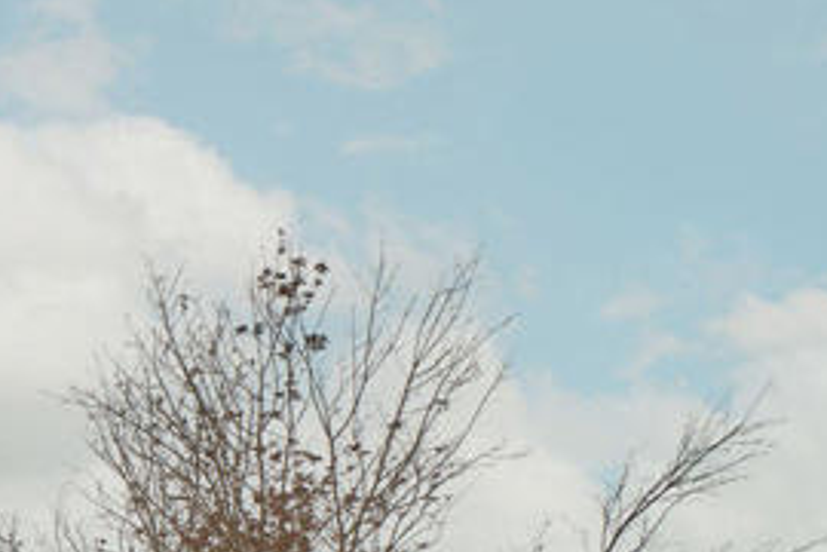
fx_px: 2090
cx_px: -355
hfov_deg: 19.8
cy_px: 696
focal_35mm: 91
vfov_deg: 14.5
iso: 160
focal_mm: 24
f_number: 10
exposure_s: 1/125
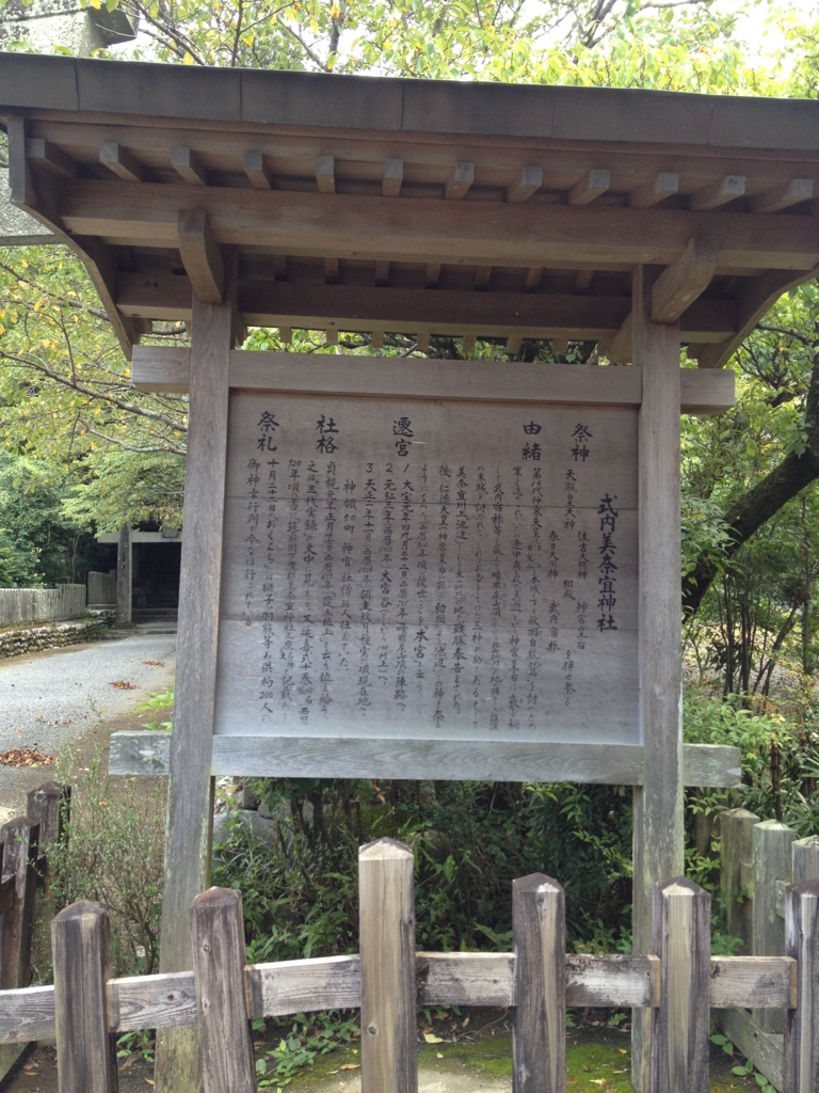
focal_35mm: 35
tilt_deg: +2.6
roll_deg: +1.4
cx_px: 410
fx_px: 1104
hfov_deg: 40.7
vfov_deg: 52.6
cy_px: 546
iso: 50
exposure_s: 1/120
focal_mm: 4.28
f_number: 2.4
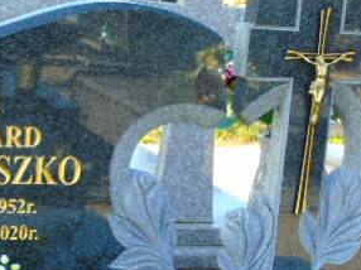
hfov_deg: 19.0
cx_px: 117
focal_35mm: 103
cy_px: 236
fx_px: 1073
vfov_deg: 14.2
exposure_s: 1/100
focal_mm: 8.2
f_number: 4.1
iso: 80
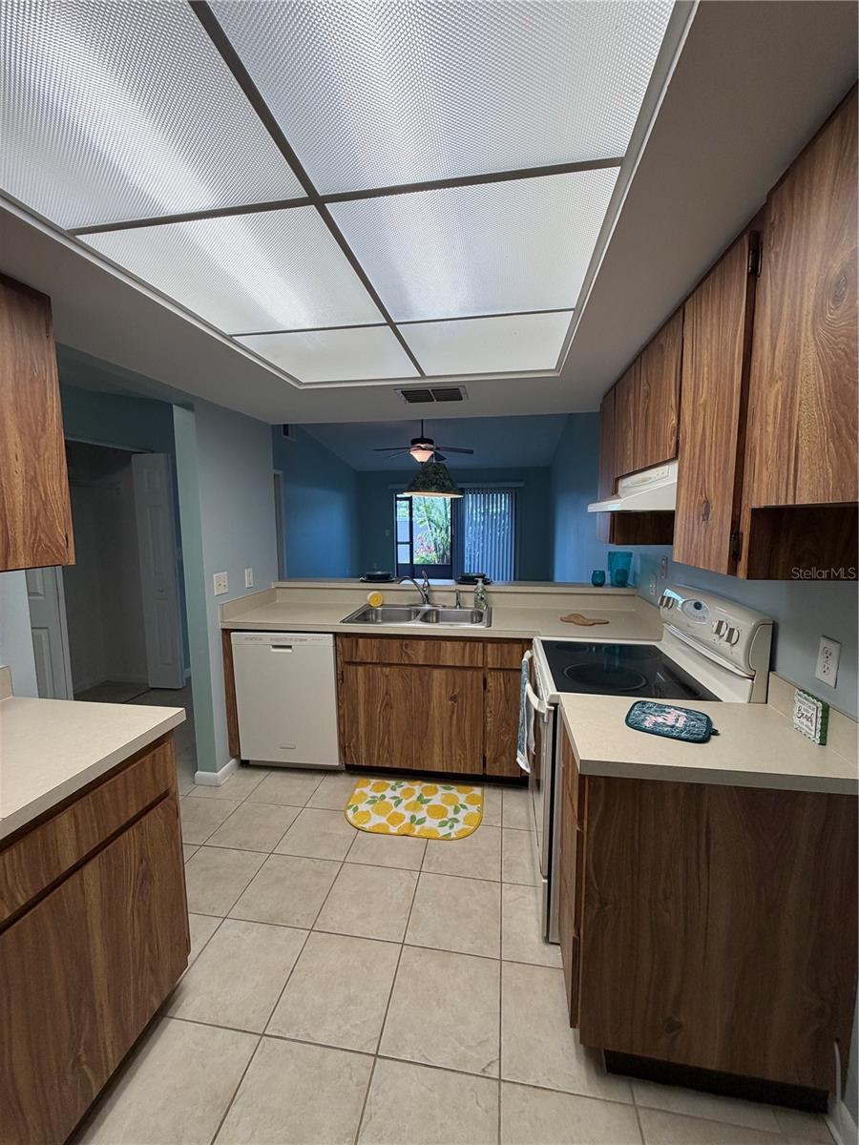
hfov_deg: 85.7
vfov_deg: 102.1
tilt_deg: -5.8
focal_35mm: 14
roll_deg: +0.7
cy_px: 572
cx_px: 430
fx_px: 463
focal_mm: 2.22
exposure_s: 1/120
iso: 100
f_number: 2.2
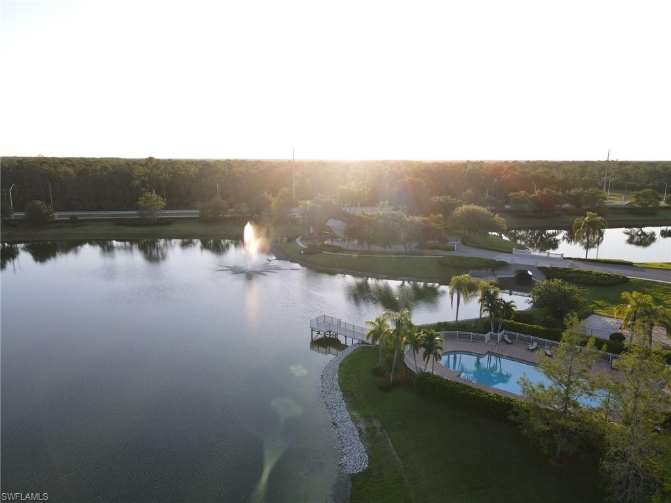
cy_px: 252
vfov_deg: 56.8
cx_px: 336
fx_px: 465
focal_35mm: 24
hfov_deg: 71.6
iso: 100
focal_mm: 4.5
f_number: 2.8
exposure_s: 1/180
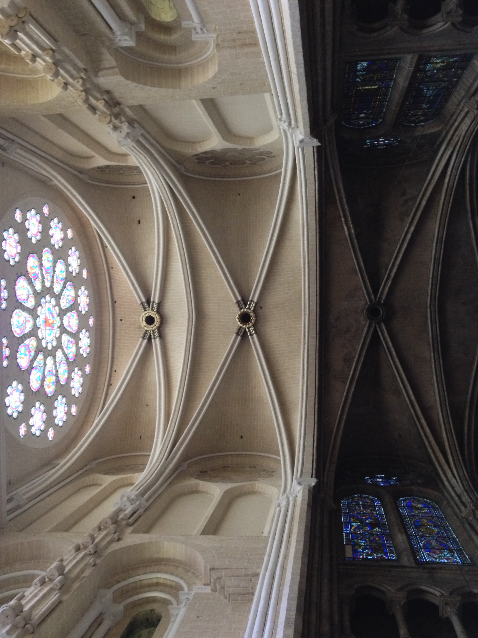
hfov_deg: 40.7
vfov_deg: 52.6
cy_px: 319
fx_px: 644
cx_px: 239
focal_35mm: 35
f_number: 2.4
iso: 320
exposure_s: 1/20
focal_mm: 4.28
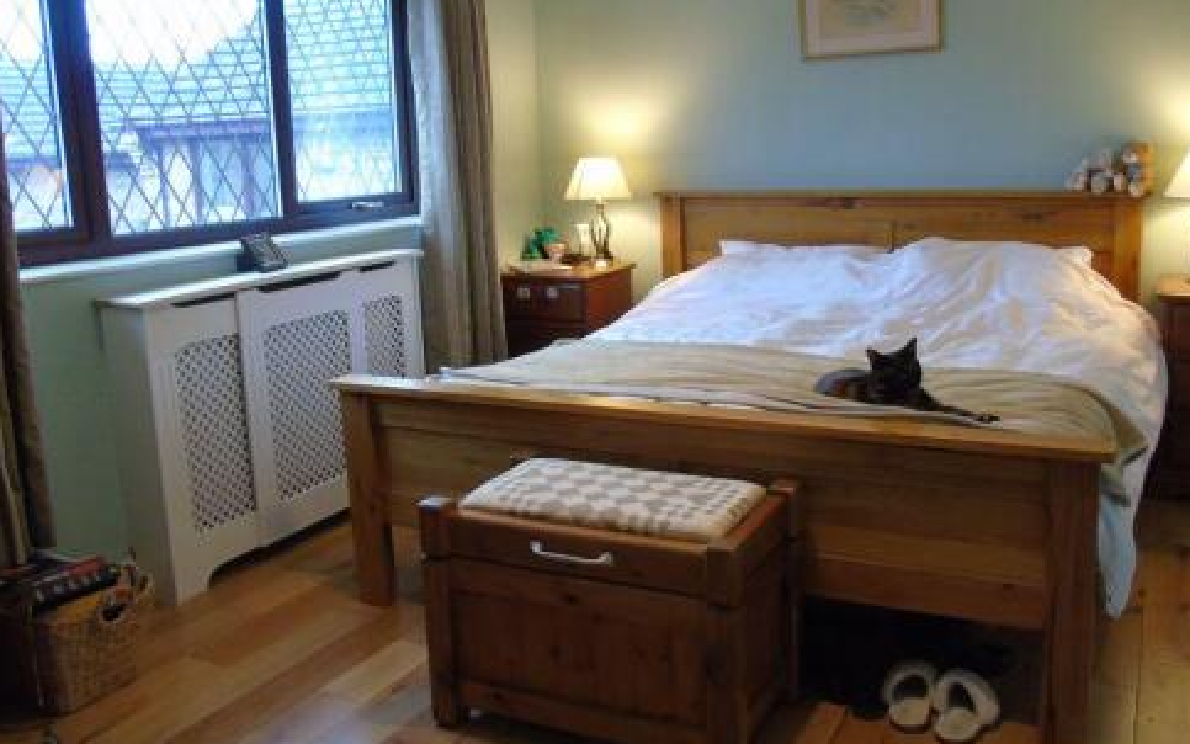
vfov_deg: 39.3
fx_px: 1038
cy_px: 317
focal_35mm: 32
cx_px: 657
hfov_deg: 59.5
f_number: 3.4
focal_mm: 4.4
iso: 400
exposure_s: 1/10
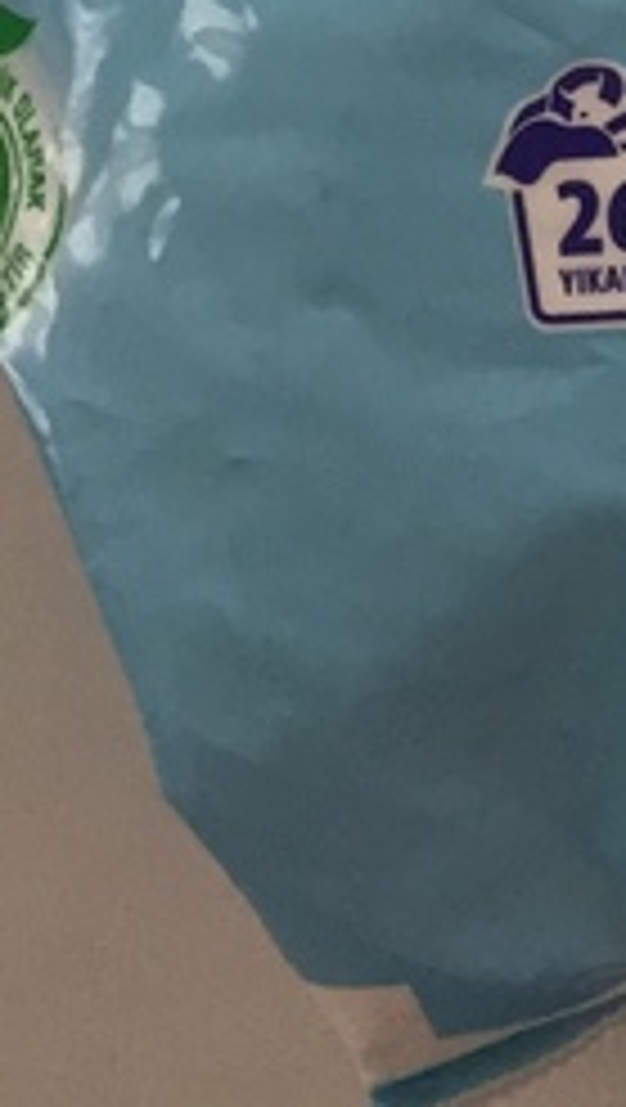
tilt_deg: -80.1
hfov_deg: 9.4
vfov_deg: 15.7
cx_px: 1410
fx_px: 3470
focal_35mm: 118
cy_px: -850
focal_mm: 4.15
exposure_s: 1/33
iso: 100
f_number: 2.2
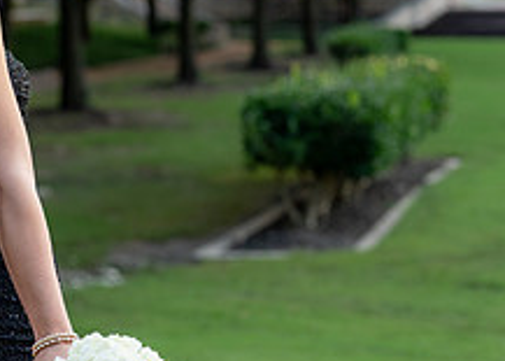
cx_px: -46
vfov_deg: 9.3
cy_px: 125
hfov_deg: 12.7
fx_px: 2223
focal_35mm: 155
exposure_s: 1/500
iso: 250
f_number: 2.5
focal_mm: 50
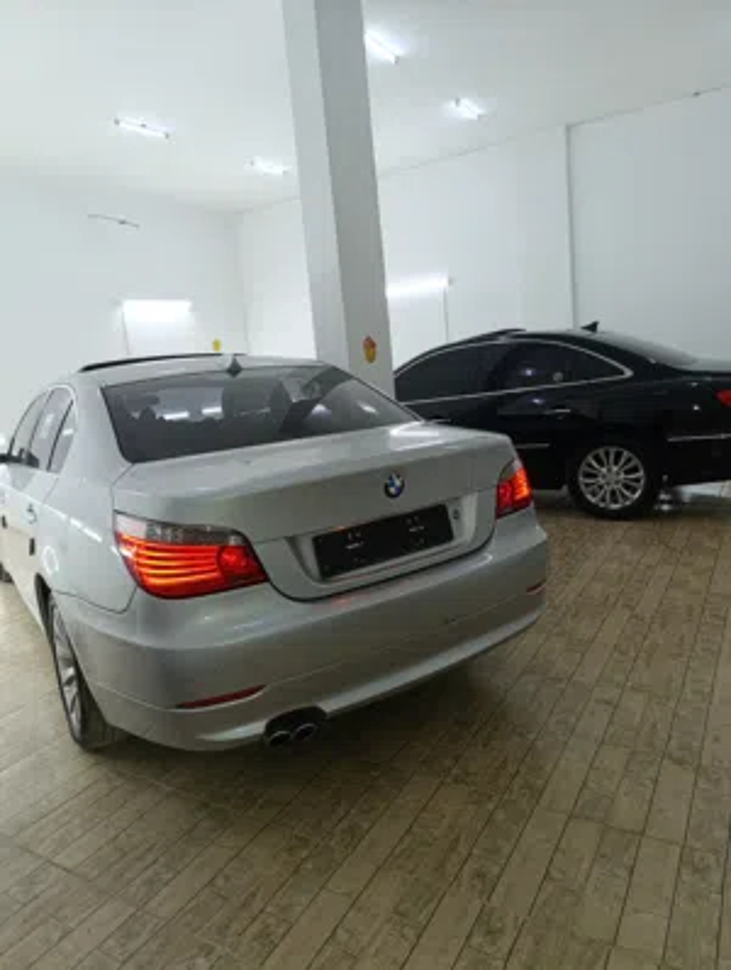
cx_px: 366
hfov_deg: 59.0
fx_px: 646
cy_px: 485
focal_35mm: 23
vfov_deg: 73.8
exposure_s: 1/100
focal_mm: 6.14
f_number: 1.65
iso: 200
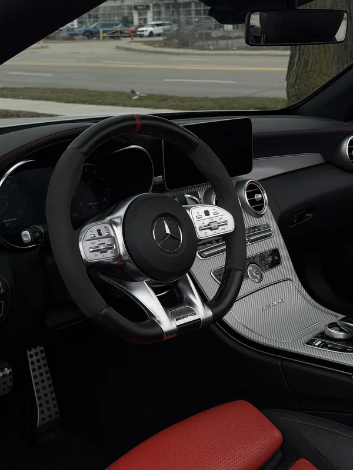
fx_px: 653
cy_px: 235
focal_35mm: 48
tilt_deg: -19.0
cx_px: 176
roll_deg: +1.1
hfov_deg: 30.3
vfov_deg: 39.7
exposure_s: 1/4878
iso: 64
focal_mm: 6.76
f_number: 1.78
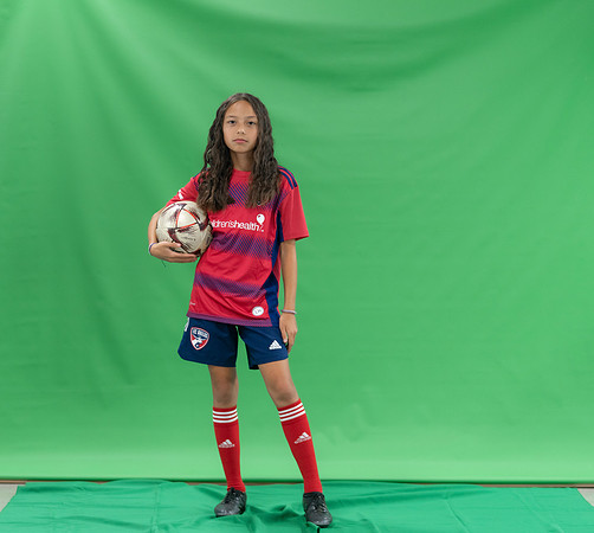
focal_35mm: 89
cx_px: 253
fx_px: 1642
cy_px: 274
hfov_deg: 20.5
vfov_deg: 18.4
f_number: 2.8
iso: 1000
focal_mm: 70
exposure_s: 1/250
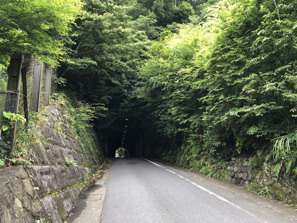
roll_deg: +0.8
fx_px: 240
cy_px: 112
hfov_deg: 63.4
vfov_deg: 49.7
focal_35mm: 28
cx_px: 148
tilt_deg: +13.5
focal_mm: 3.99
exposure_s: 1/30
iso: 25
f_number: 1.8
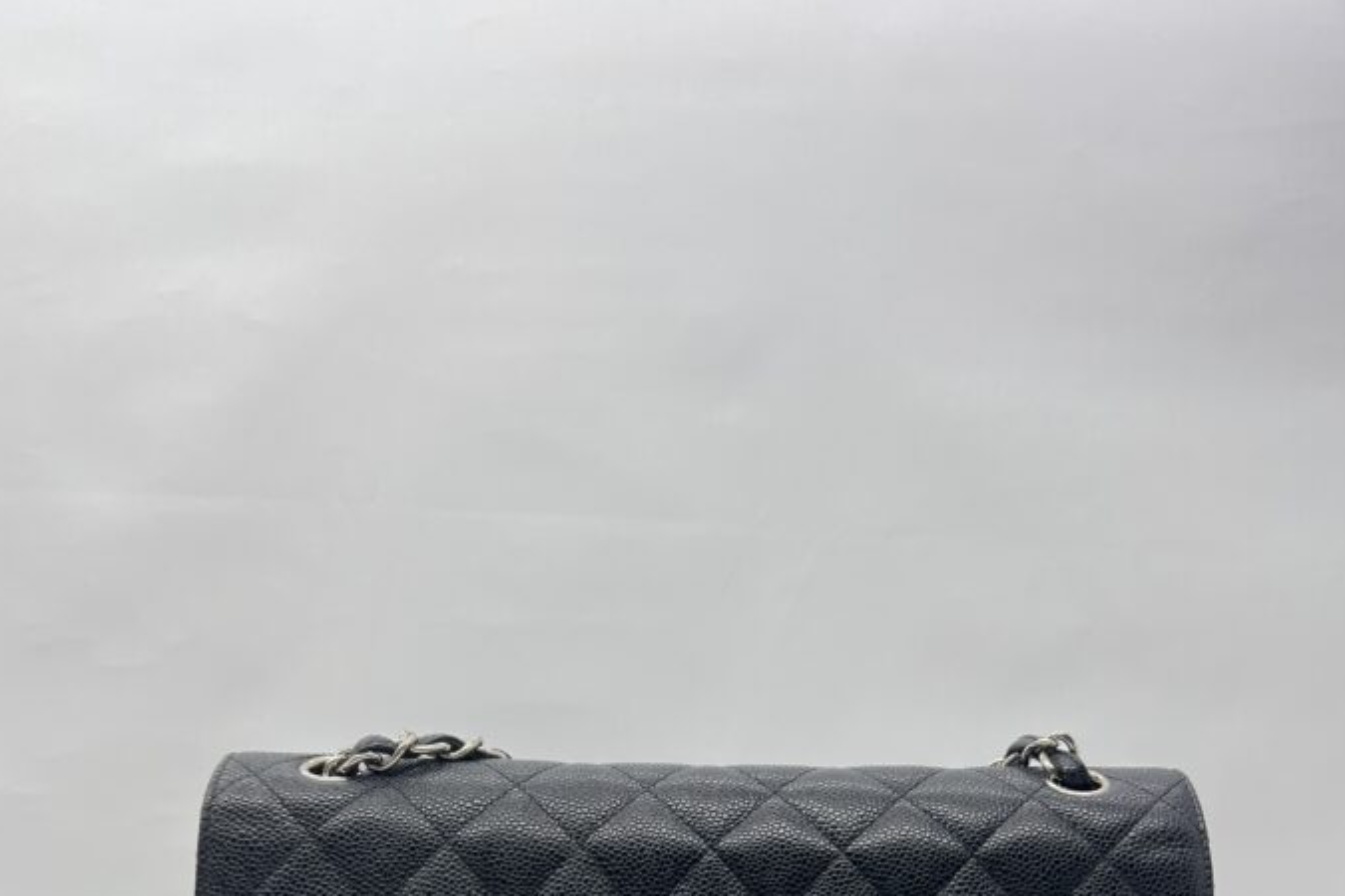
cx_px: 689
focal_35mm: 41
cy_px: 1002
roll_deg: -0.2
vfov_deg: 29.3
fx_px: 1532
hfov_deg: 47.4
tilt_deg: +0.0
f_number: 1.5
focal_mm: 5.7
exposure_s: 1/123
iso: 32
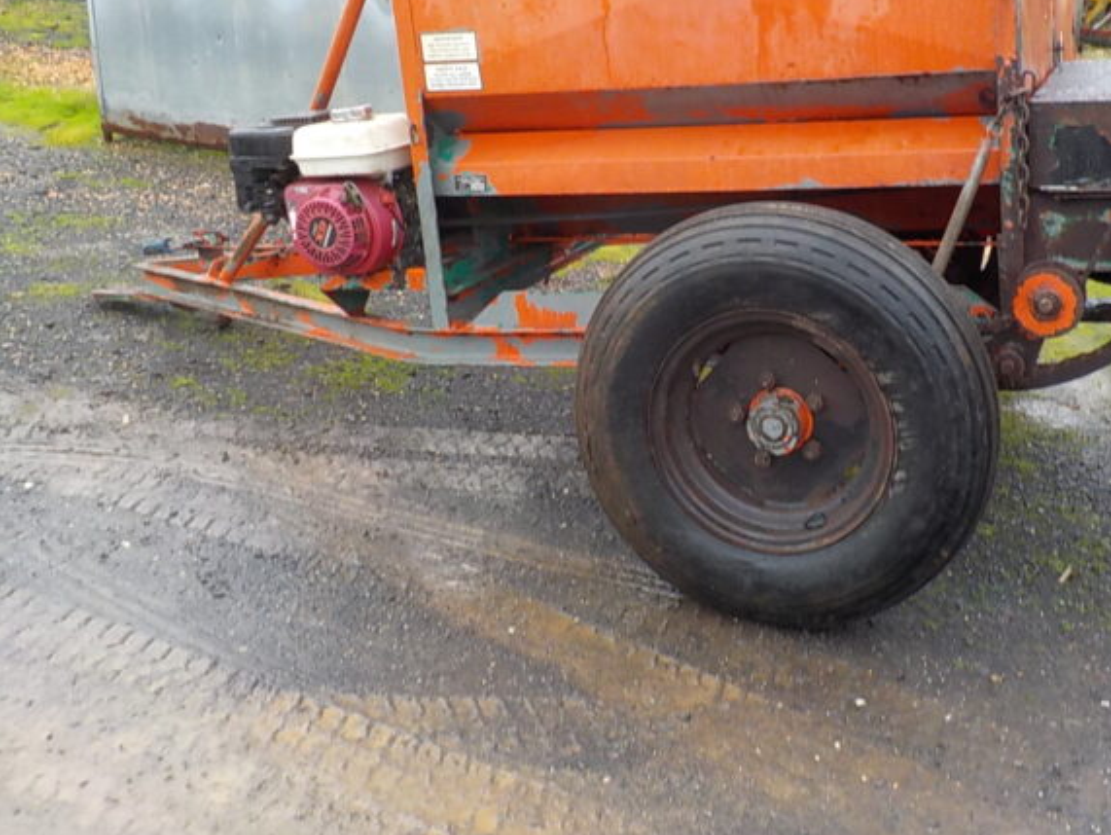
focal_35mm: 42
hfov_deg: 44.1
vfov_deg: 34.0
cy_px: 272
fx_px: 1349
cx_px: 745
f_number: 3.3
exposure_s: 1/50
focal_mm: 4.1
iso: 125
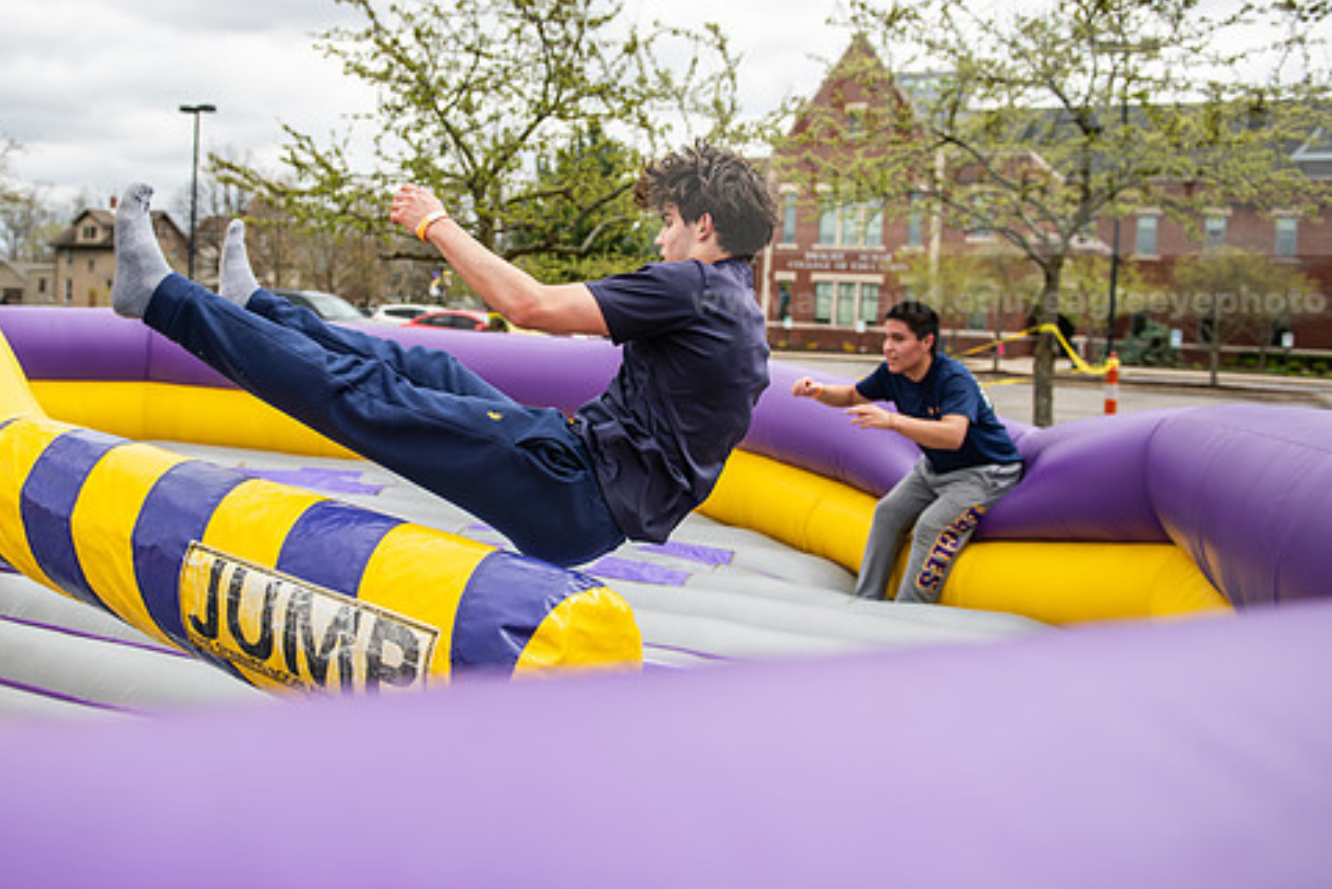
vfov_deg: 37.7
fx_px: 1295
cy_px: 359
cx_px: 565
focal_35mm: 35
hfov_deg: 54.2
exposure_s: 1/1250
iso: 100
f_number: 3.2
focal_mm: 29
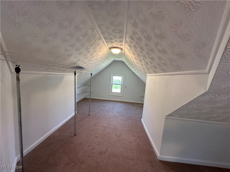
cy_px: 86
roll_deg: -5.2
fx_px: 93
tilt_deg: -6.4
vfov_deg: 85.7
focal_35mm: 14
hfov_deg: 102.1
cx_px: 115
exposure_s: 1/120
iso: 200
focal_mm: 2.22
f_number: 2.2
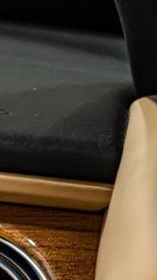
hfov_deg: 4.8
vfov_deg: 8.6
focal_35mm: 245
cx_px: -279
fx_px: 1819
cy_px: 394
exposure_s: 1/80
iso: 1250
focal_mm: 55
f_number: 4
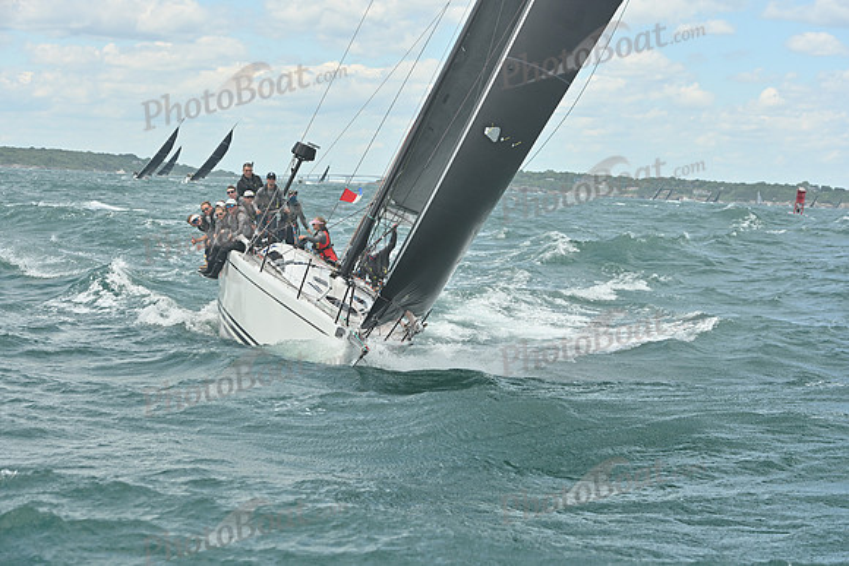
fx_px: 2123
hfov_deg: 22.6
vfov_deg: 15.2
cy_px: 283
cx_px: 424
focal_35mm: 90
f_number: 8
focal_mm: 90
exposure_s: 1/1250
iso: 250
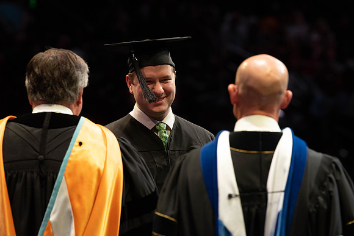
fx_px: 1962
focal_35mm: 200
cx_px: 194
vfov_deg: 6.9
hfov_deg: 10.3
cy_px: 105
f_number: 4.5
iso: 1600
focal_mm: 180
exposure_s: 1/320
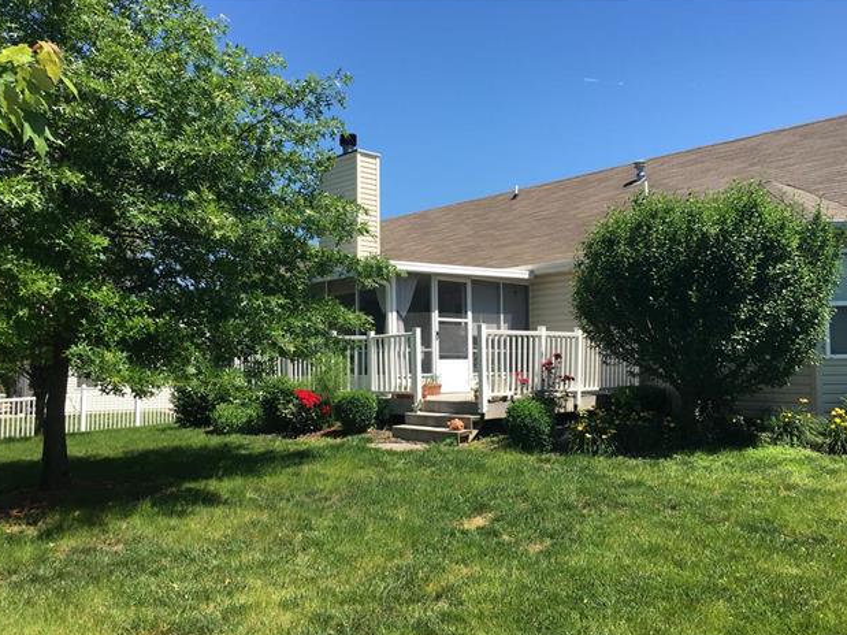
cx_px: 420
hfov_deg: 60.0
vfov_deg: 46.8
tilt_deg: +3.8
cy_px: 320
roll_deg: +1.0
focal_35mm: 30
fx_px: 734
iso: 25
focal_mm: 4.15
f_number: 2.2
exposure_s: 1/999
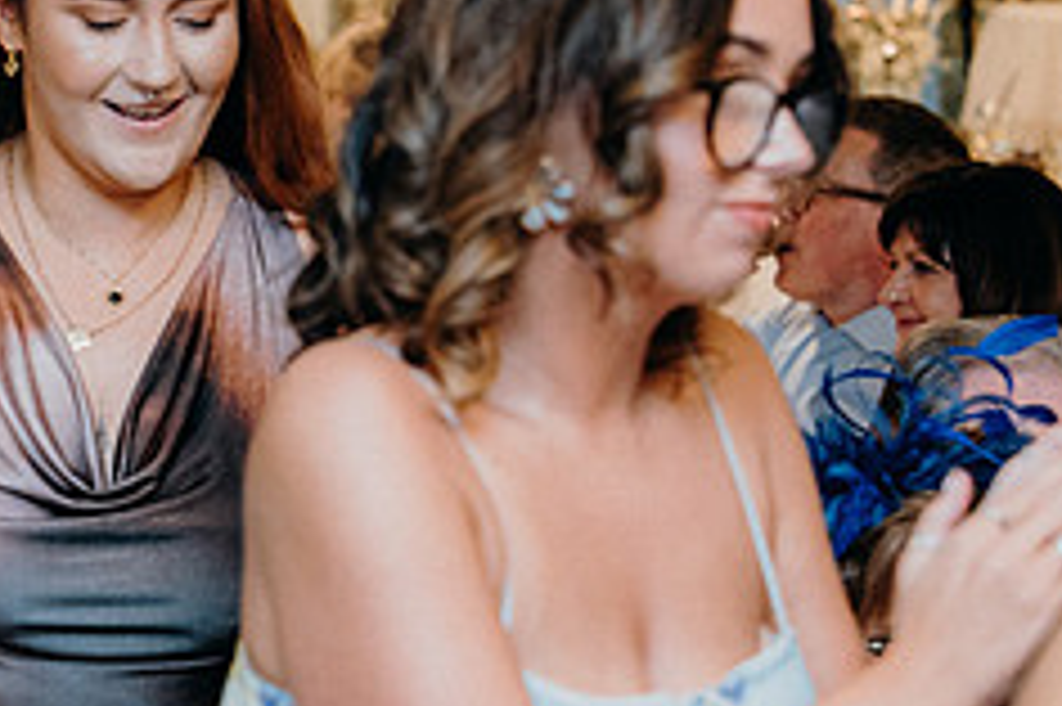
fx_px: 4569
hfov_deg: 13.0
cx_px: -158
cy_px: 389
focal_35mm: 155
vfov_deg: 8.8
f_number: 3.5
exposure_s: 1/160
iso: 2500
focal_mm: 63
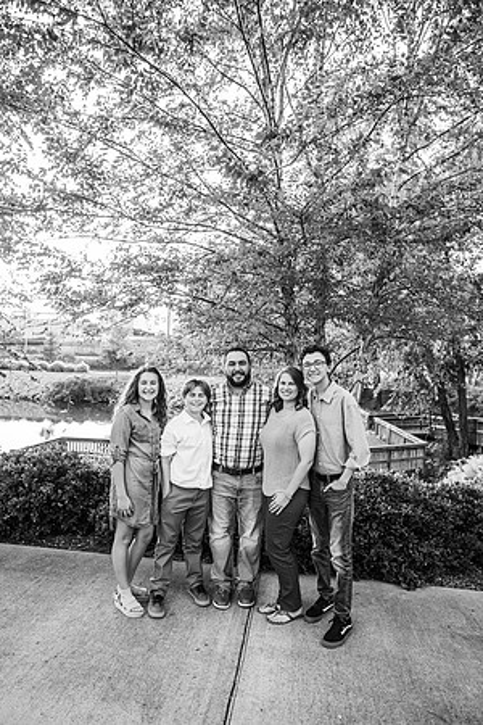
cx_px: 242
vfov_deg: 73.7
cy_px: 362
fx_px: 483
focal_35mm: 24
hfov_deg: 53.1
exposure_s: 1/200
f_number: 3.2
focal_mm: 24
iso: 250
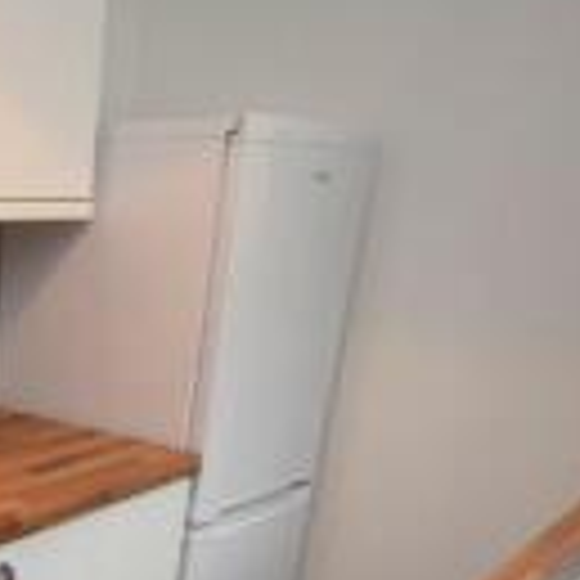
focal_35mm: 47
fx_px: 891
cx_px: -130
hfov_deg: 30.2
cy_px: 519
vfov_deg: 34.1
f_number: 4.5
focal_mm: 10
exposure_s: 1/80
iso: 800
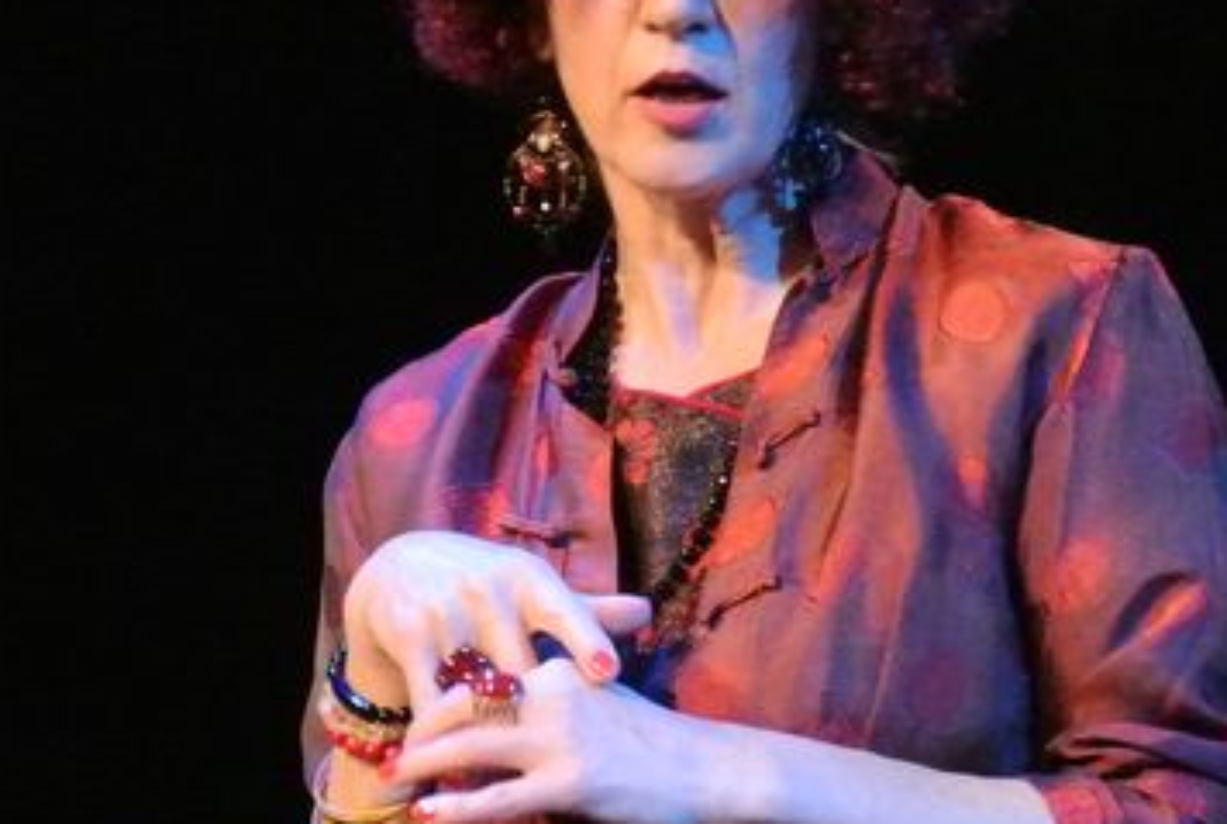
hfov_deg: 3.9
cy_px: 195
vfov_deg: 2.6
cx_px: 600
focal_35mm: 524
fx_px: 17897
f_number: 5
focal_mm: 86.5
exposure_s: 1/60
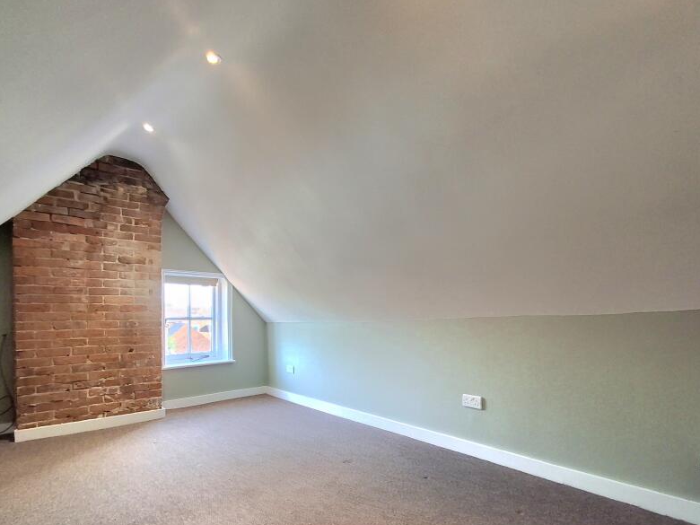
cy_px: 308
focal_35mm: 21
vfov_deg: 63.0
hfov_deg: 79.0
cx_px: 357
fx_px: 425
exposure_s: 1/50
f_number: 2.2
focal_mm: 1.64
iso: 125
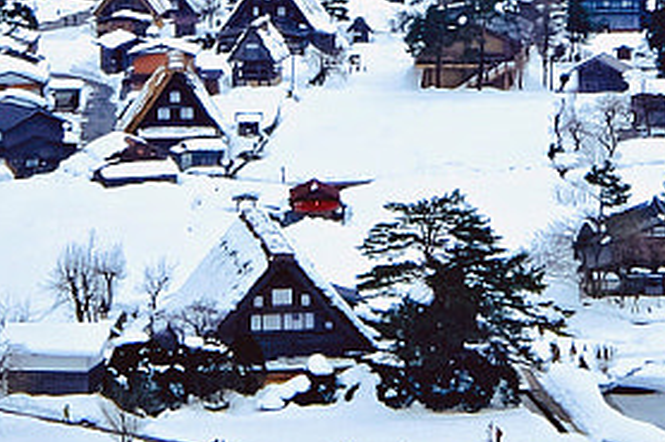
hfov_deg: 9.9
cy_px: -526
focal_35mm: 207
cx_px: 548
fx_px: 3821
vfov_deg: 6.4
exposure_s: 1/15
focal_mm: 24
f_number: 22
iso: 200
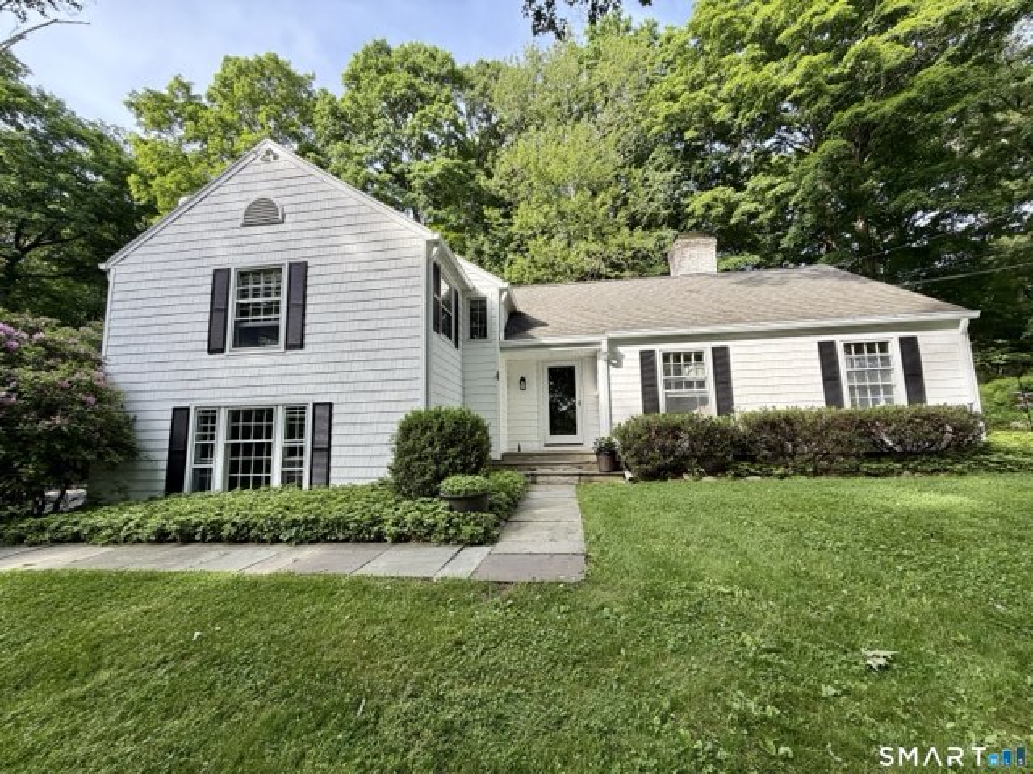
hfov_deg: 102.1
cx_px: 516
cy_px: 387
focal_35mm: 14
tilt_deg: +7.0
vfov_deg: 85.7
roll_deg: +2.0
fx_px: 418
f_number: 2.2
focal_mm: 2.22
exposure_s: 1/273
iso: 50
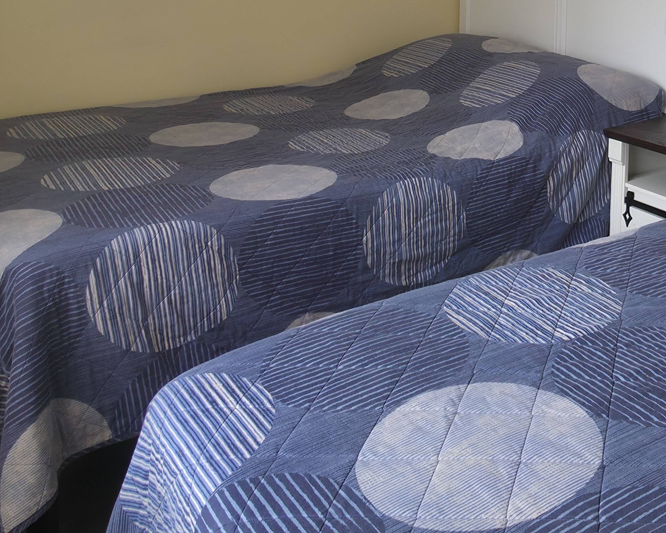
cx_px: 607
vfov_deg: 34.2
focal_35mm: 40
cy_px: 7
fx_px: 788
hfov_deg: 41.9
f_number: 1.9
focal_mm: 2.2
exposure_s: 1/60
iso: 20
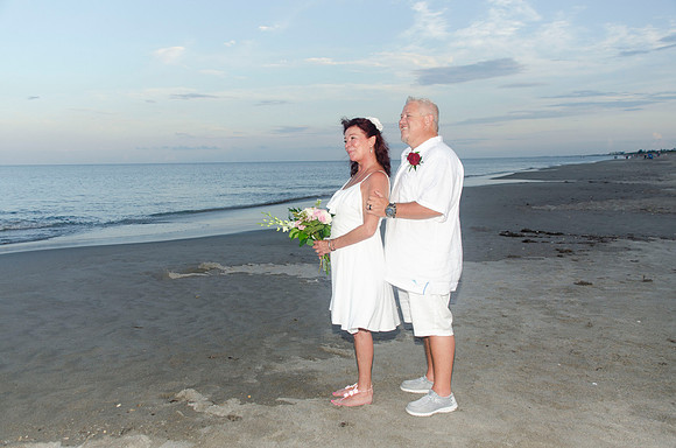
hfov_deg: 57.3
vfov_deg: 39.8
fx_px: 618
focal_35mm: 33
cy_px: 224
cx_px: 338
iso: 200
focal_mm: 22
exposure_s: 1/250
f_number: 5
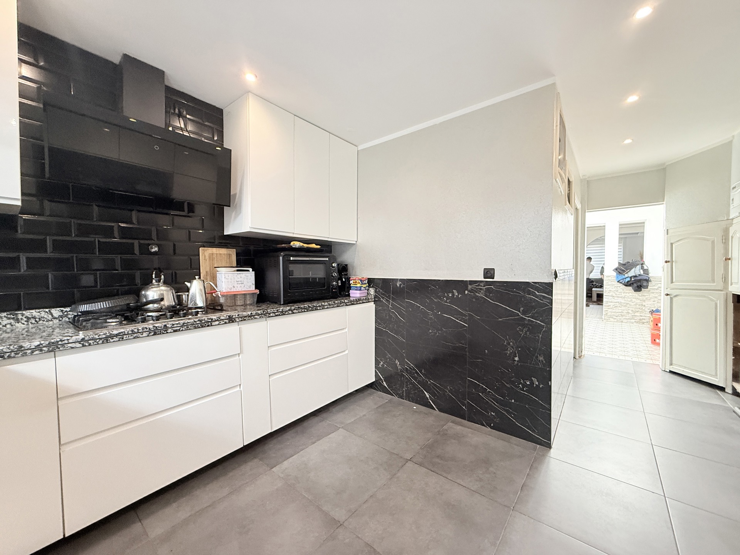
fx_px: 299
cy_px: 278
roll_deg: -0.1
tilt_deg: -1.4
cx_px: 370
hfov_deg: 102.1
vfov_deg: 85.7
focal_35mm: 14
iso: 400
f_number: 2.2
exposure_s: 1/50
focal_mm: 2.22
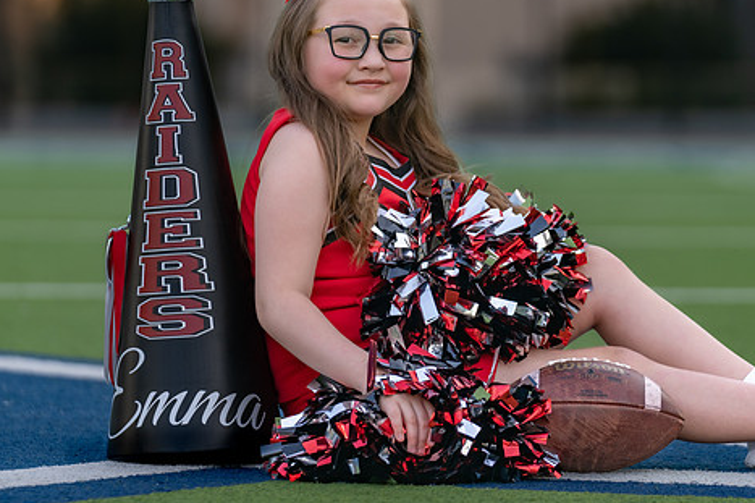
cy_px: 173
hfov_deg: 9.7
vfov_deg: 6.4
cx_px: 383
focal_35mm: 213
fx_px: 4465
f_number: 2.8
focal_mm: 146
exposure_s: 1/400
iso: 250
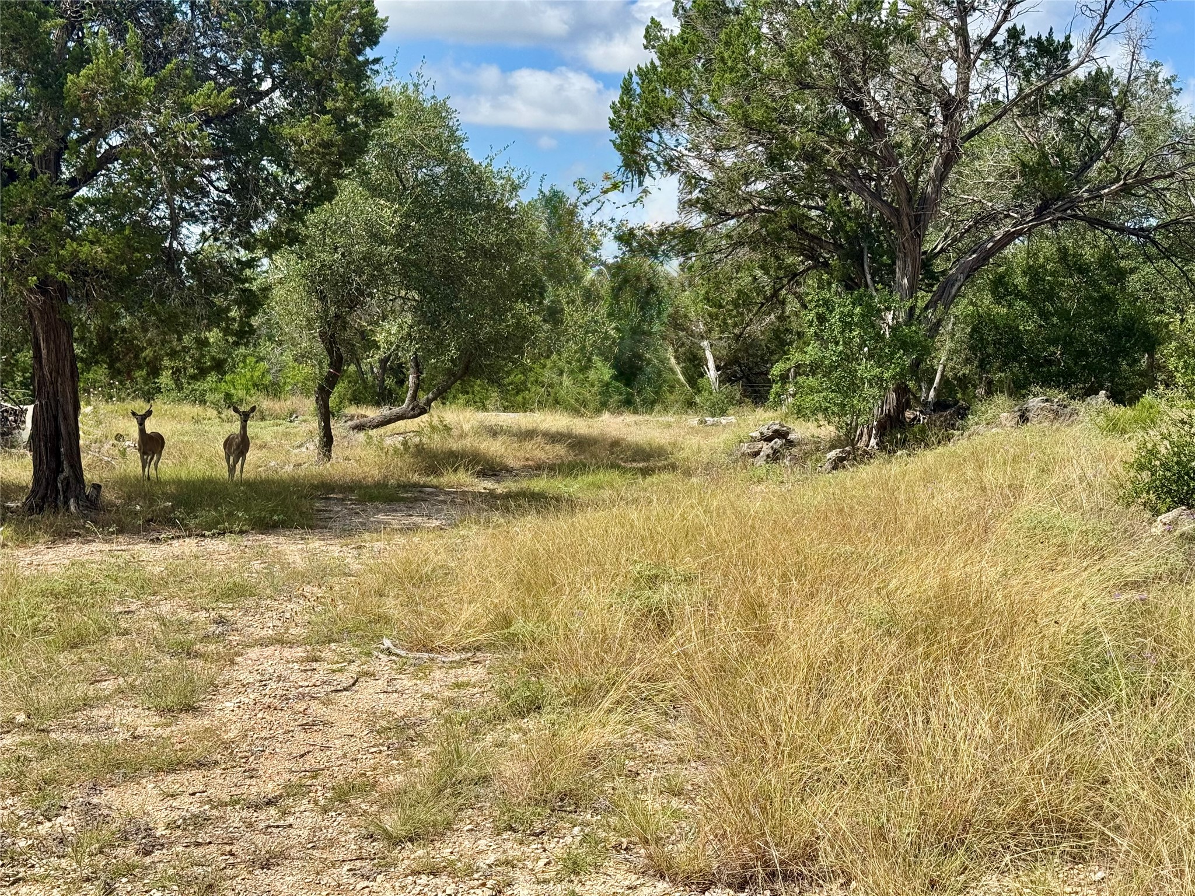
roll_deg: -4.2
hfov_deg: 39.7
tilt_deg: -4.1
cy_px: 448
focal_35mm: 48
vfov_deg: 30.3
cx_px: 598
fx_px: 1657
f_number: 1.78
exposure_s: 1/4310
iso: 64
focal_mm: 6.76
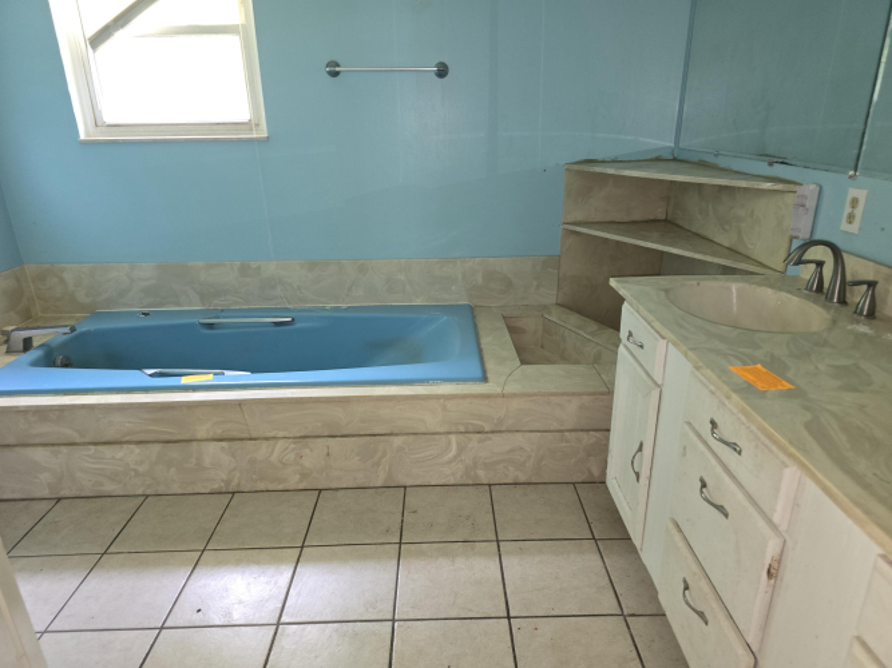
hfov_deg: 73.9
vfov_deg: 58.9
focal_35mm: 23
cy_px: 334
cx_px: 446
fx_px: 593
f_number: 1.7
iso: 320
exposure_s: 1/12
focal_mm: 6.3
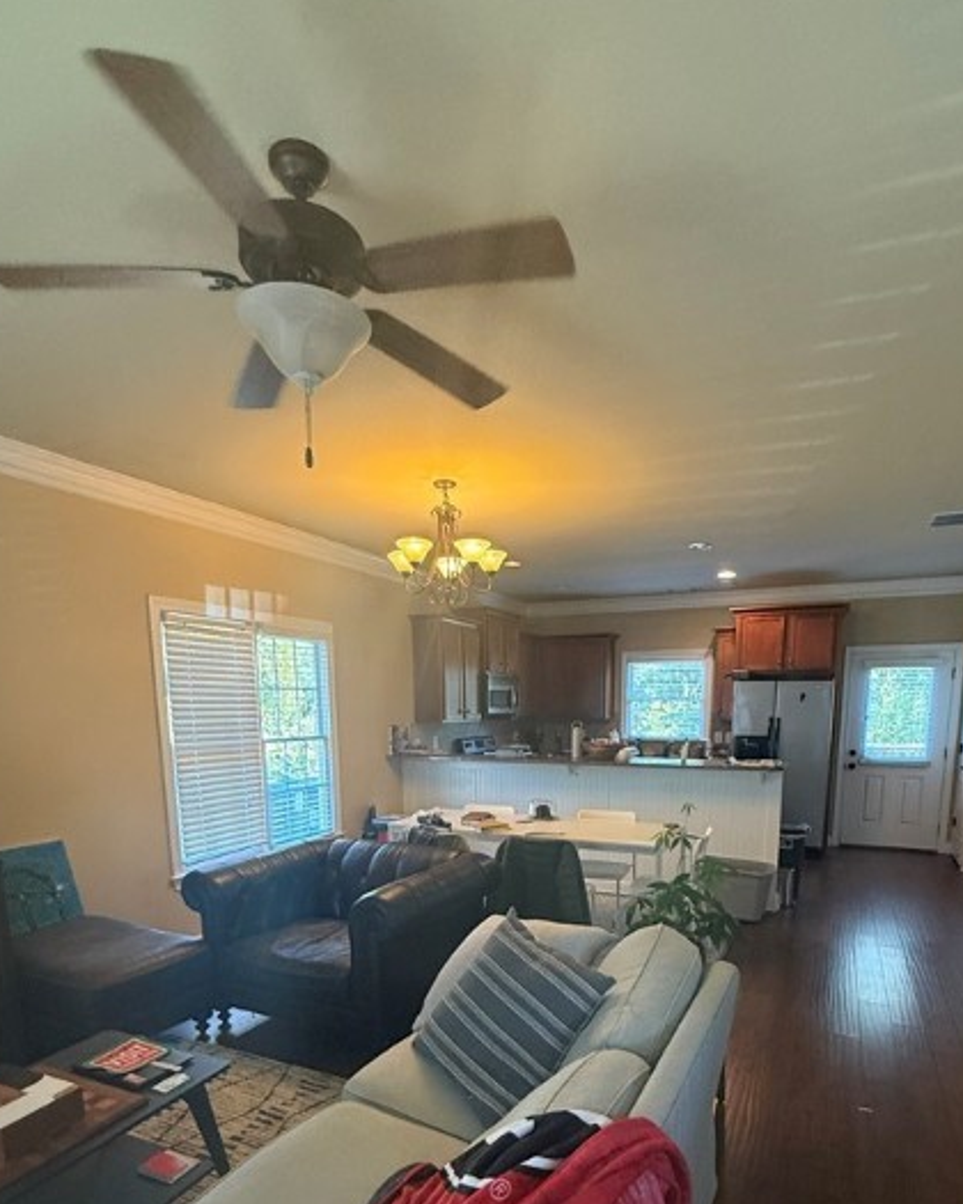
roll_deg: -1.1
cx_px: 516
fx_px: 713
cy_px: 828
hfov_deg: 68.0
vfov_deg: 77.1
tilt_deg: -10.0
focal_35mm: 20
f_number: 2.2
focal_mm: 2.22
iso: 400
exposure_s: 1/60
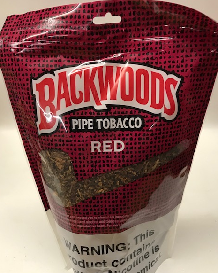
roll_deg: +2.6
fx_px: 242
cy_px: 144
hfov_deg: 48.5
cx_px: 109
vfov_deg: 58.7
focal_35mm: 30
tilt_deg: -31.2
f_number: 1.8
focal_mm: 3.99
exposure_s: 1/15
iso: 50
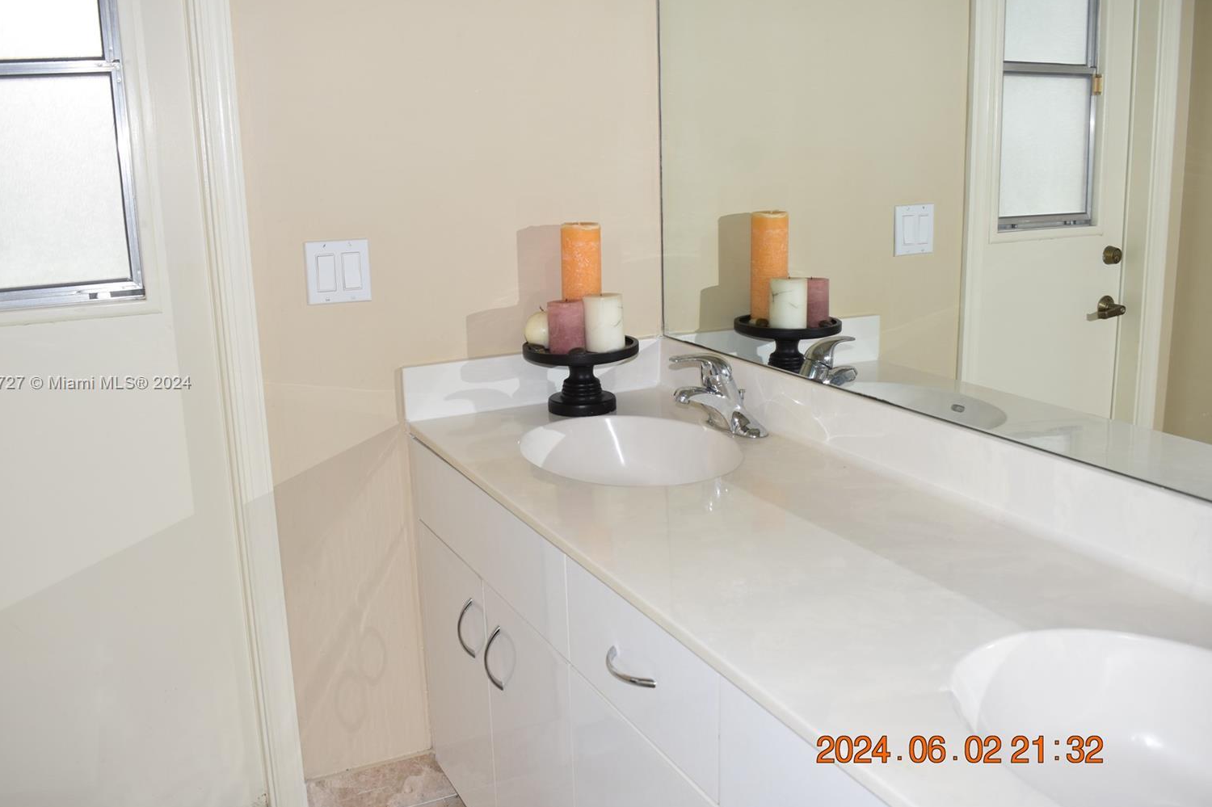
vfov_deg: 41.1
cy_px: 384
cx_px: 579
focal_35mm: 32
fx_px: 1077
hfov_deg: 58.7
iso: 200
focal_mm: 20
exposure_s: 1/30
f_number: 5.6
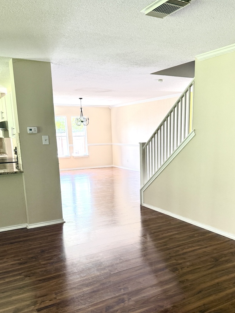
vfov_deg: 56.1
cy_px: 197
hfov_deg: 44.1
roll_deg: +0.5
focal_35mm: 32
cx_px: 134
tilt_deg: -12.0
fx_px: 290
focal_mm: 6.76
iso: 200
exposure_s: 1/121
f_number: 1.78
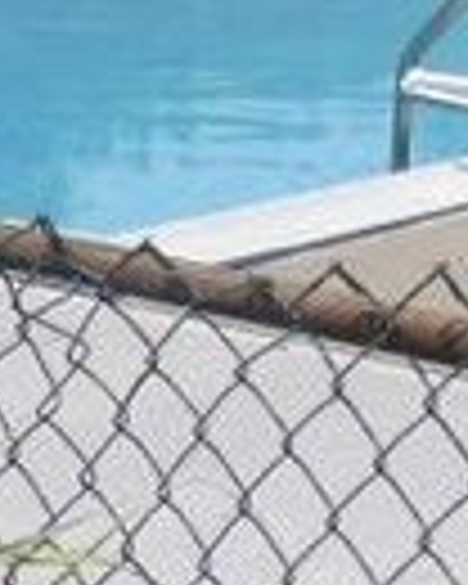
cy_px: -79
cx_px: 400
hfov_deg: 8.0
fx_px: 3324
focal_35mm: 192
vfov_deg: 9.9
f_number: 3.6
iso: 100
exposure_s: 1/1600
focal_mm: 7.37
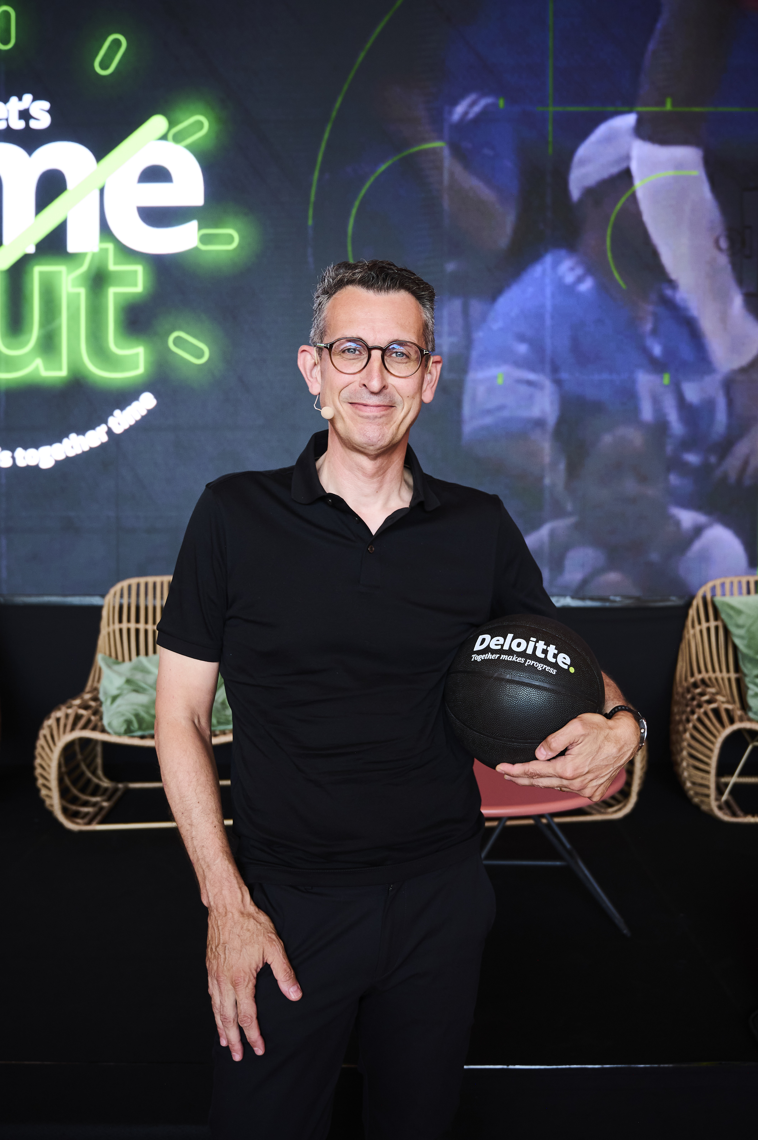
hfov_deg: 39.4
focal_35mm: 34
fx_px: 1059
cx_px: 379
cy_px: 570
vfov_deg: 56.5
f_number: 4
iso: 1100
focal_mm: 33.5
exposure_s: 1/125
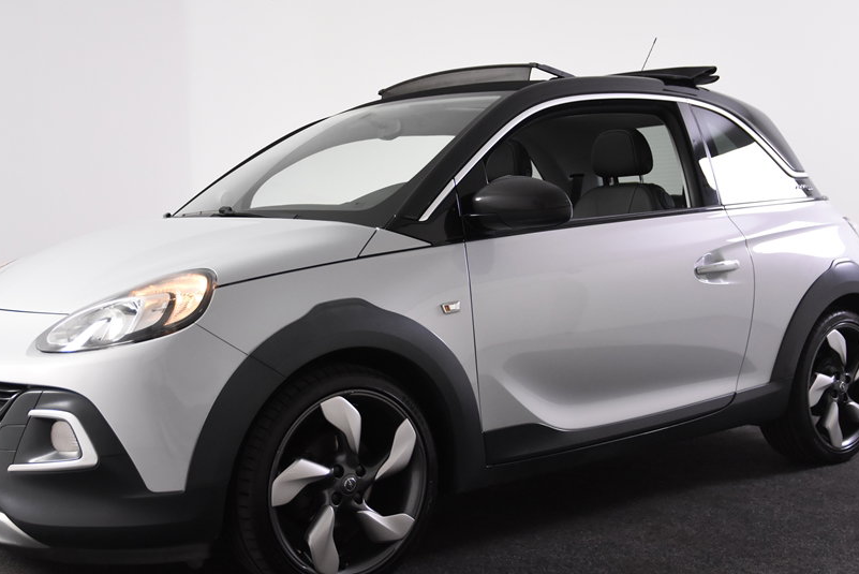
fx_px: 1098
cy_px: 322
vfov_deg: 29.3
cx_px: 402
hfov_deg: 42.7
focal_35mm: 46
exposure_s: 1/125
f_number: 3
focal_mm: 24
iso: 1600
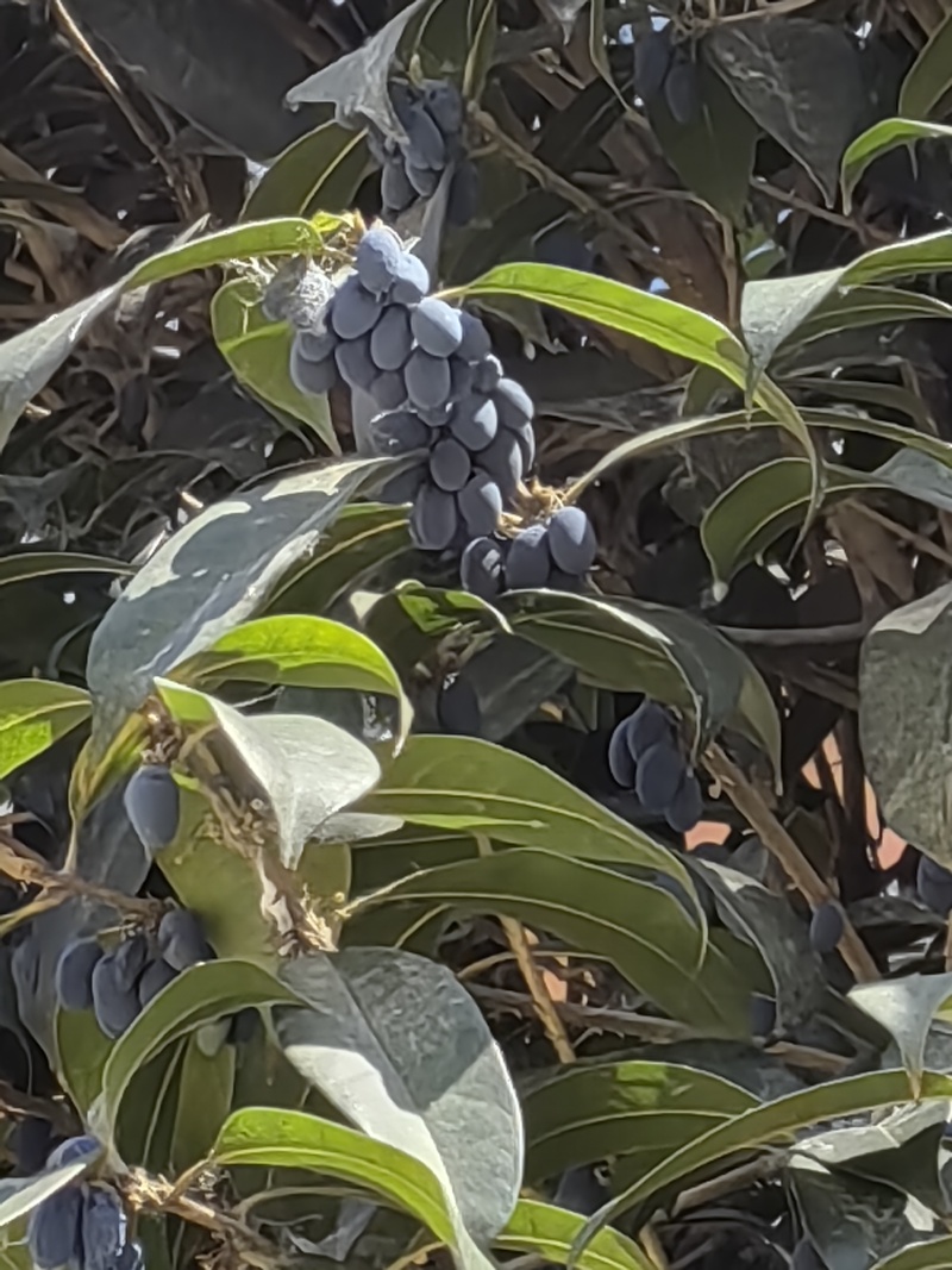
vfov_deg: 8.4
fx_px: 8656
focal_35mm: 236
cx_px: 476
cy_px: 635
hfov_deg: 6.3
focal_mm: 5.52
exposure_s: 1/1473
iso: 50
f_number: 1.9
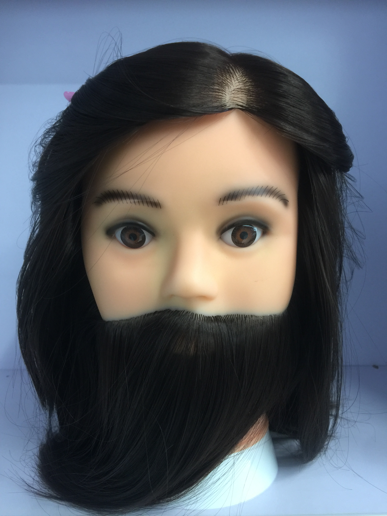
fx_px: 432
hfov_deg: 48.2
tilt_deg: -2.2
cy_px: 258
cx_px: 194
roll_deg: +0.8
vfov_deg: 61.7
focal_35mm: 29
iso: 80
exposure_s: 1/17
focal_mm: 4.15
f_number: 2.2
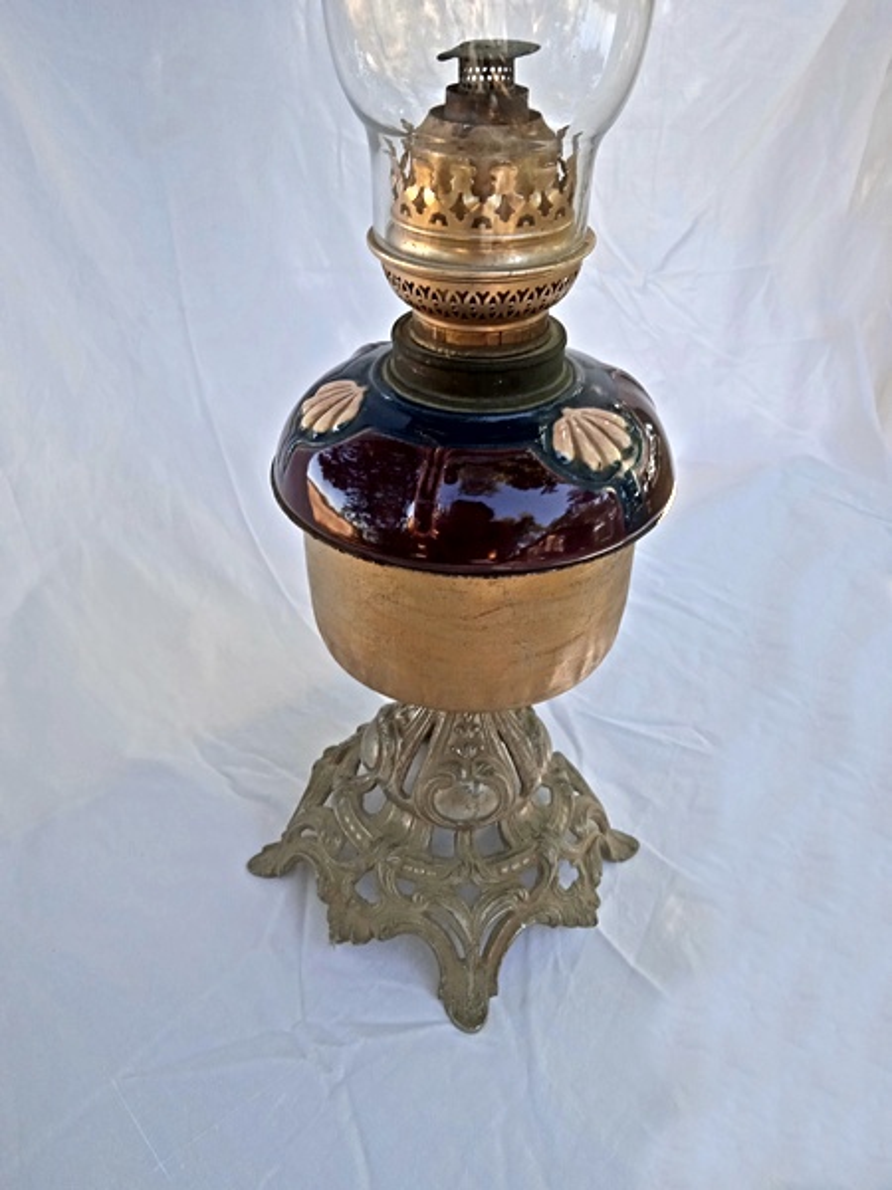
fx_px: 962
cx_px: 446
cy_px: 595
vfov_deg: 63.4
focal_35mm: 28
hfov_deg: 49.7
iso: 100
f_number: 2.2
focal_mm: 3.43
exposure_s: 1/123
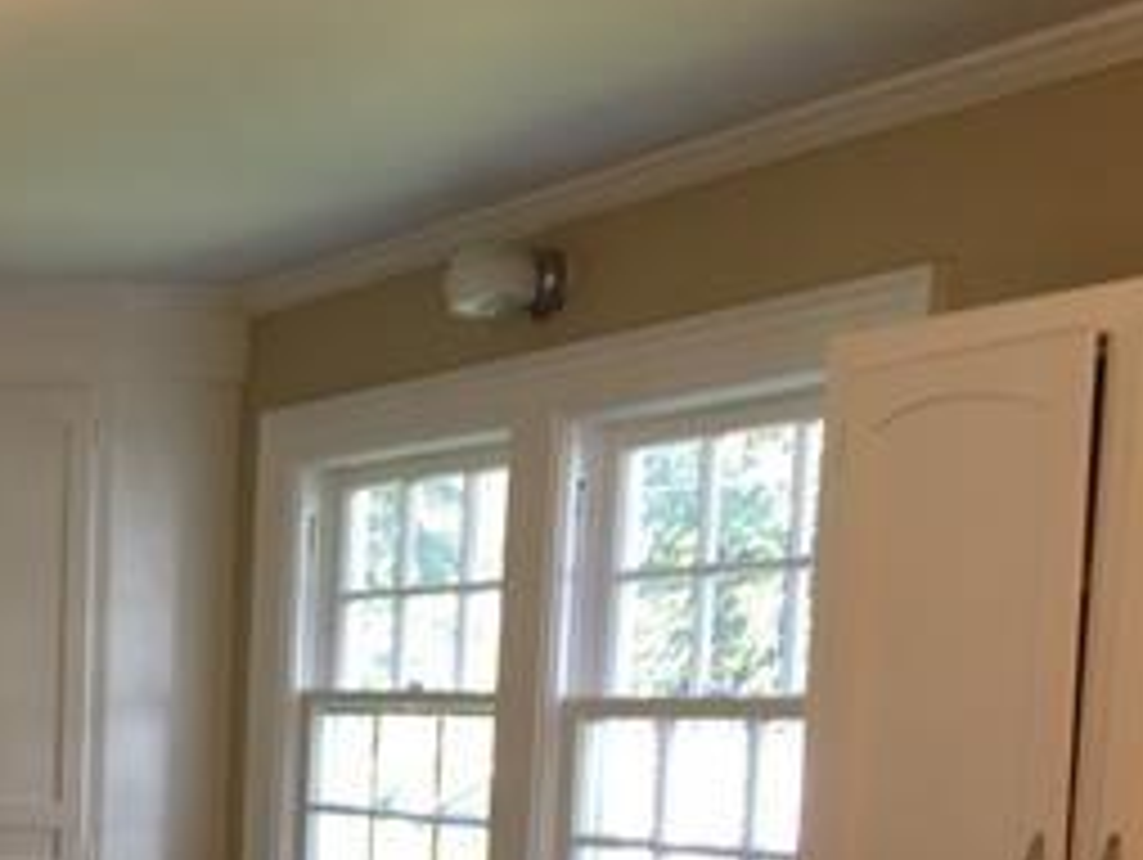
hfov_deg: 24.4
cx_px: -189
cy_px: 959
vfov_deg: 19.3
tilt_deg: -5.6
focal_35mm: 73
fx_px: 2413
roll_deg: -0.1
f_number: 2.2
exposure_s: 1/40
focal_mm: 4.15
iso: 25
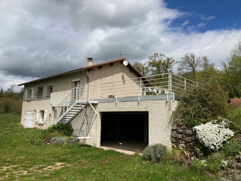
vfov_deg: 49.7
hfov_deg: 63.4
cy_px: 90
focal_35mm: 28
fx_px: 195
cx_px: 120
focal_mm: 3.99
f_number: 1.8
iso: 25
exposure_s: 1/4425
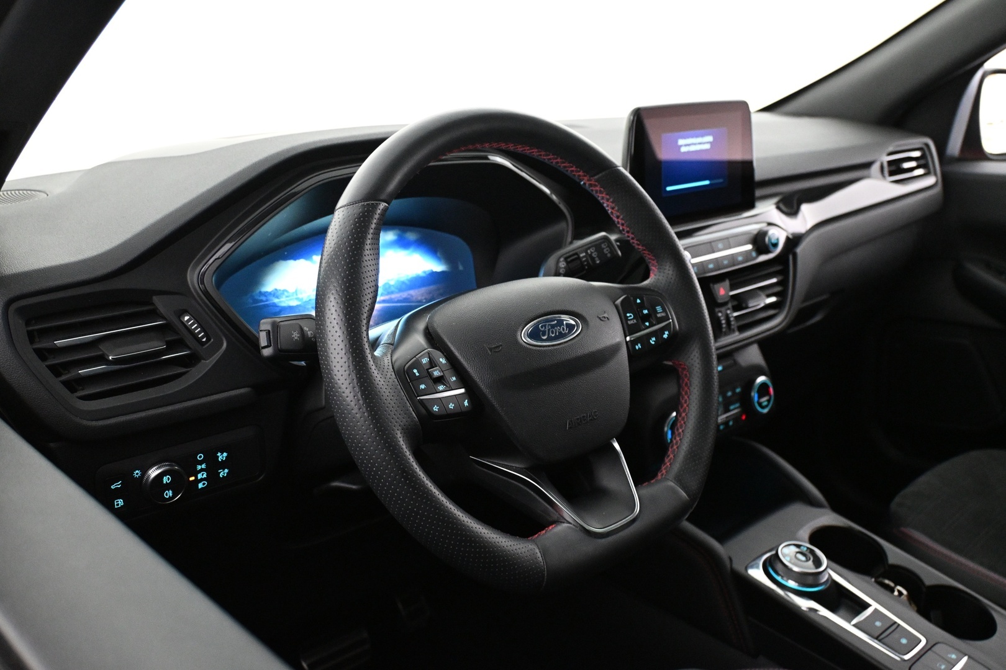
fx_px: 922
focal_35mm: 33
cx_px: 503
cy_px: 335
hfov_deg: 57.2
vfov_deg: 40.0
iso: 4000
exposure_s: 1/40
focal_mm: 22
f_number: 4
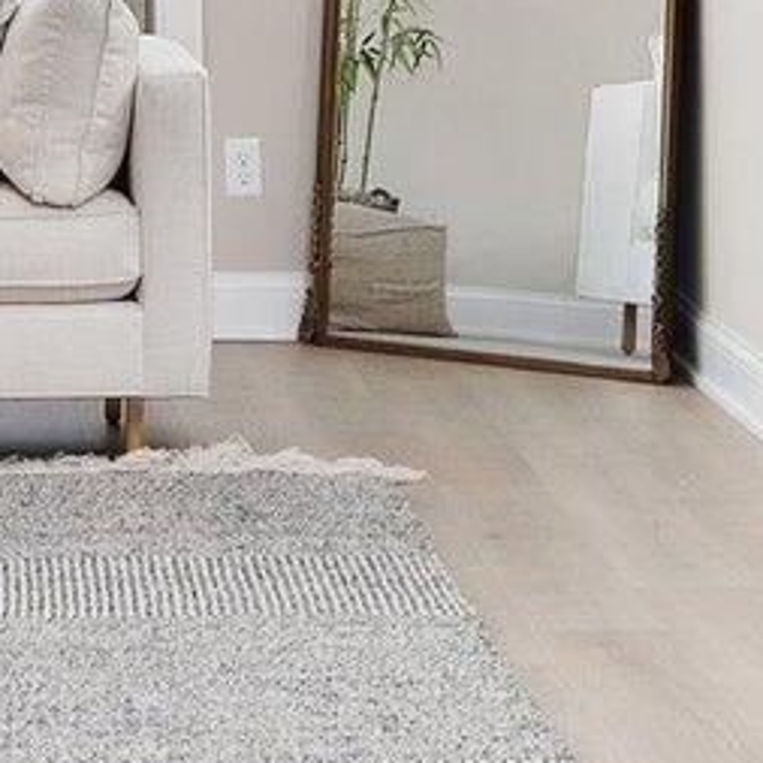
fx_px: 4638
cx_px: 72
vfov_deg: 9.1
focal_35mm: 186
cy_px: -398
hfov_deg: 9.4
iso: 320
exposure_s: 1/6
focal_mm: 24
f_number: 5.6
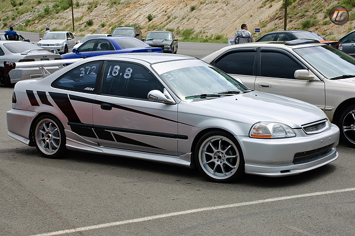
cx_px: 178
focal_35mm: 66
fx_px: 650
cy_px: 118
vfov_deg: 20.6
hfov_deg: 30.5
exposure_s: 1/320
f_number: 10
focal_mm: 44
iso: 200
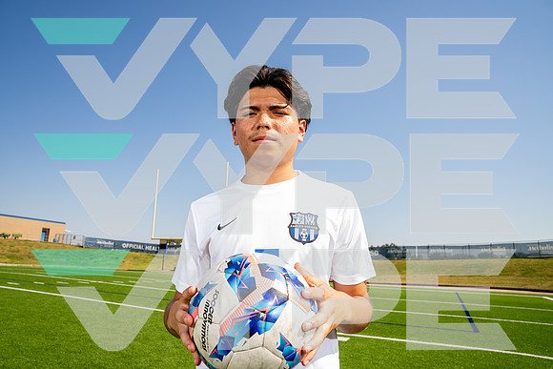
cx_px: 276
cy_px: 184
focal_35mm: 24
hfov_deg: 73.7
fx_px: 369
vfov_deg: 53.2
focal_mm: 24
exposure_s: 1/125
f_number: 7.1
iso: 50
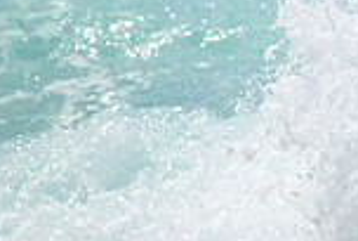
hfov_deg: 0.7
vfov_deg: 0.5
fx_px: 30340
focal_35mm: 3045
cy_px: 60
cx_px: 638
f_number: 11
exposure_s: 1/2000
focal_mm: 800
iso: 500
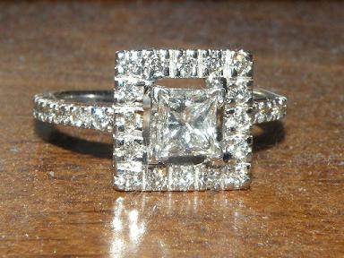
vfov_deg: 21.9
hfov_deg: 29.0
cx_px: 172
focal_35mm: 67
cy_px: 129
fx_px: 666
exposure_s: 1/60
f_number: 8
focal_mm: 11.9
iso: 64
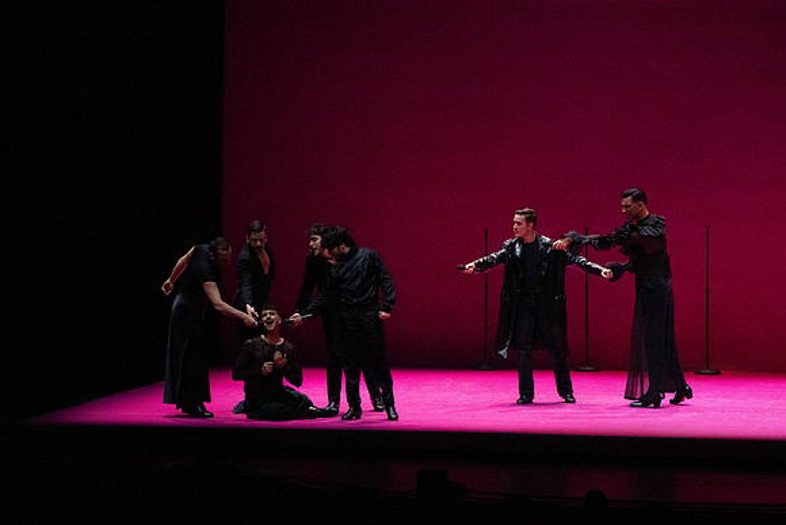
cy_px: 262
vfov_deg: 7.3
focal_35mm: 187
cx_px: 393
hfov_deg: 11.0
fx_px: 4084
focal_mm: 187
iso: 25600
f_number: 10
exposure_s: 1/400
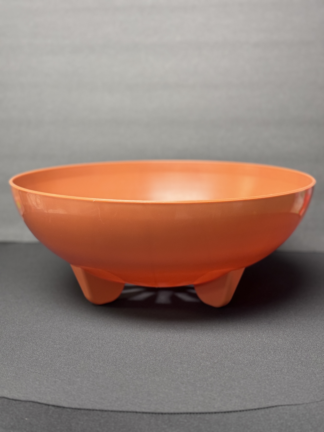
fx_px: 599
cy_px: 216
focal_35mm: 48
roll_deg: +1.6
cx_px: 162
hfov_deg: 30.3
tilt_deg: -10.7
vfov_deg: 39.7
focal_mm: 6.76
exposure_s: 1/60
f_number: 1.78
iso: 250
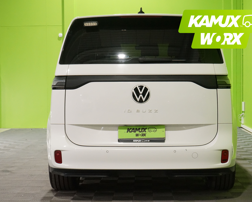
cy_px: 100
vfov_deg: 20.2
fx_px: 567
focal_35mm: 76
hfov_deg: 25.1
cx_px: 134
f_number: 14
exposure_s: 1/50
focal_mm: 67
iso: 6400
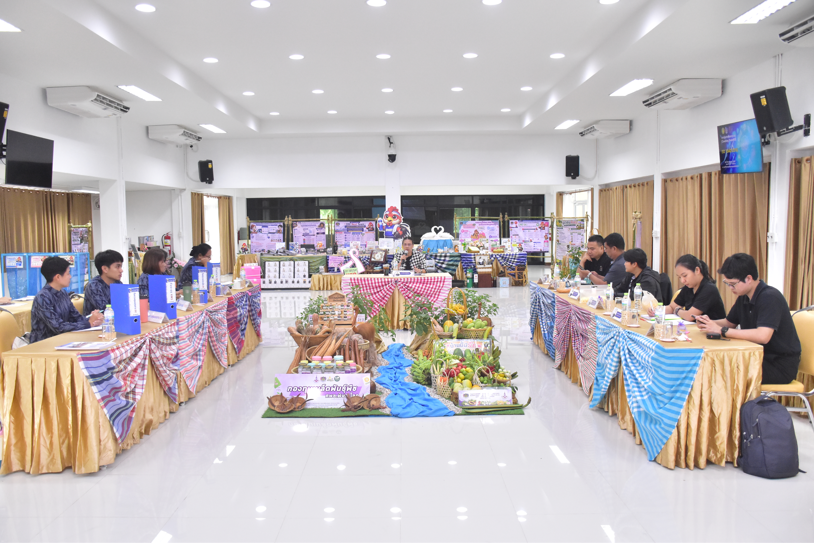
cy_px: 272
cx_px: 407
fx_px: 678
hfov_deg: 61.9
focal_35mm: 30
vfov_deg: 43.6
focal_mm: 20
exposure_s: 1/200
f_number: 3.5
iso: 2000
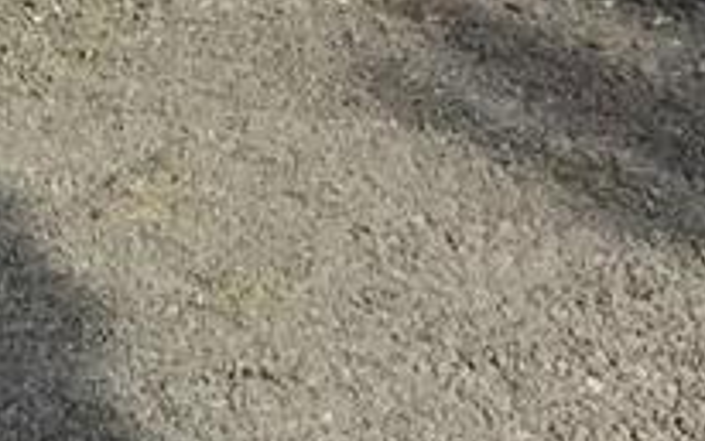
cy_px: -656
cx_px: -1379
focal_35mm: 216
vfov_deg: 5.8
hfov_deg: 8.3
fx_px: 4152
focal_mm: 3.99
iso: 20
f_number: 1.8
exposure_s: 1/1350
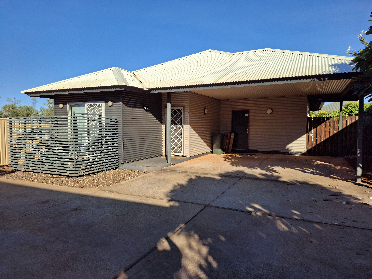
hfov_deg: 73.9
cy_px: 140
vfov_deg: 58.9
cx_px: 186
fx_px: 247
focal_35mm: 23
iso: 50
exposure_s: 1/1706
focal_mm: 5.54
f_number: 1.8
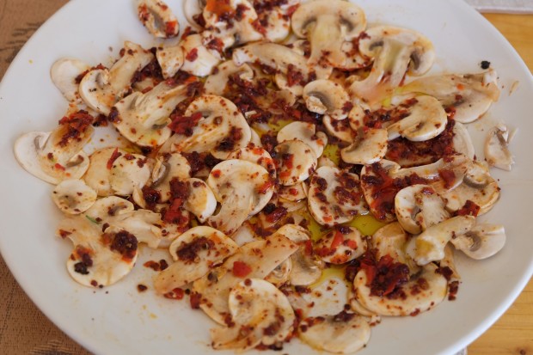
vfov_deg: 27.5
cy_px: 178
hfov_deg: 40.4
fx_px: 725
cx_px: 266
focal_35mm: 49
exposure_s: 1/60
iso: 500
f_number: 5
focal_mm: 32.5
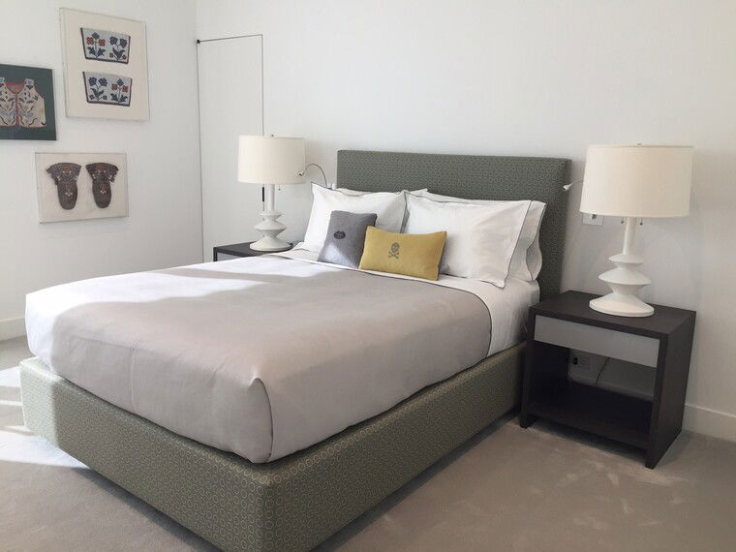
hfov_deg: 61.7
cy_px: 276
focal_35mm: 29
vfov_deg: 48.2
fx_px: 617
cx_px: 368
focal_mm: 4.15
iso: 40
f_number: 2.2
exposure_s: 1/120
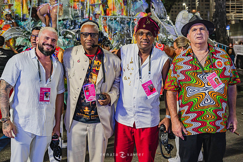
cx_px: 129
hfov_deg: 36.7
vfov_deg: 24.9
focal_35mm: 54
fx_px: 366
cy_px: 76
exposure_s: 1/125
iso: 1600
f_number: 4.5
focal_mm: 51
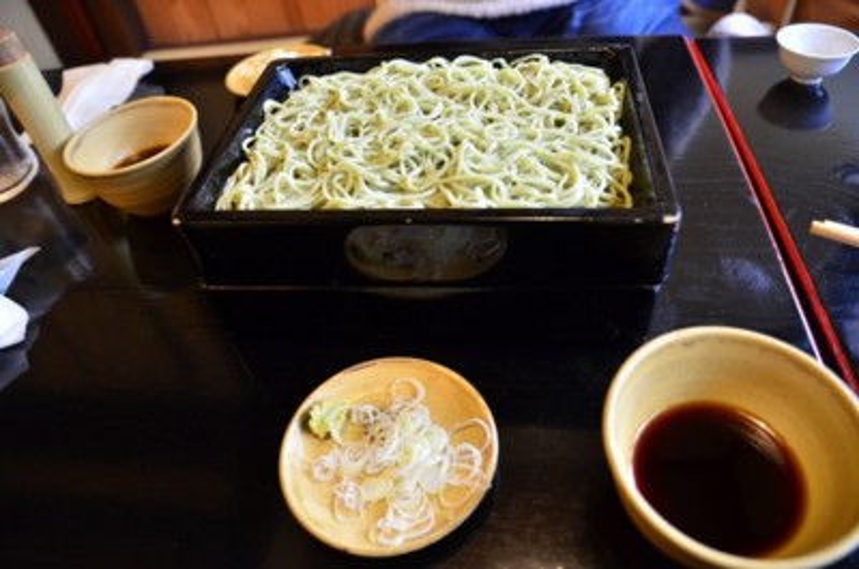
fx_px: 572
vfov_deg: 52.9
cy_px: 284
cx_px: 430
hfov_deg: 73.8
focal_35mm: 24
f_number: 3.5
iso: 800
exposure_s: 1/30
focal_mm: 16
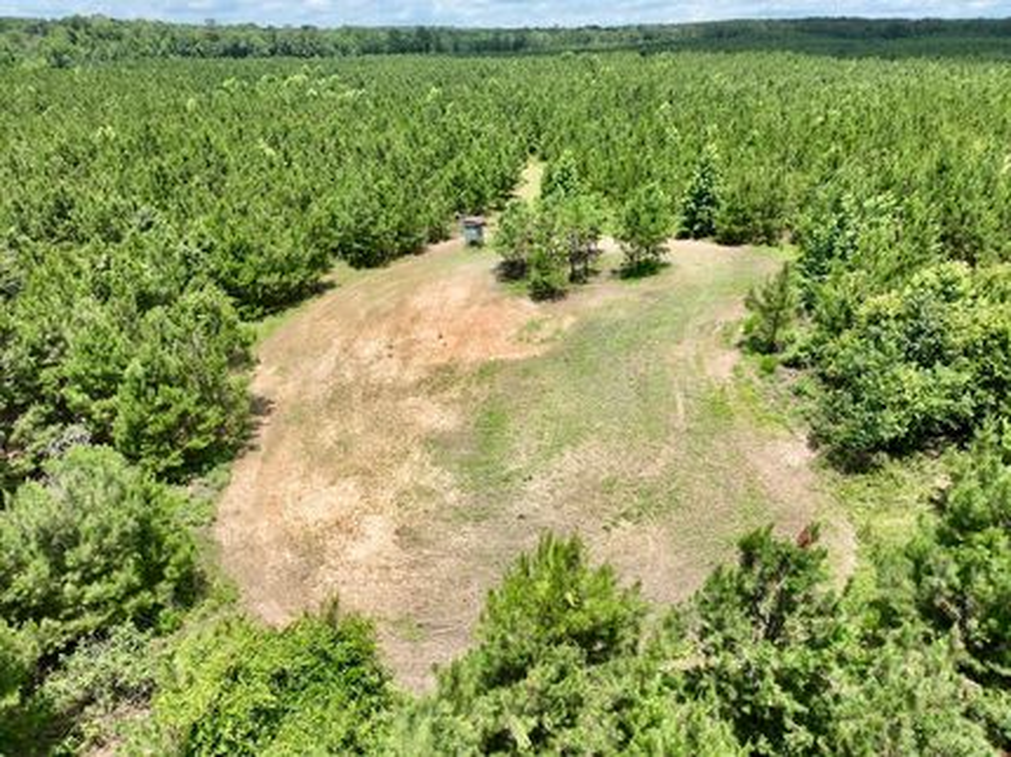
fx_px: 701
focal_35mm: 24
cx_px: 506
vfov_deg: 56.8
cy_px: 378
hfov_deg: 71.6
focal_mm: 12.29
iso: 100
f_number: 2.8
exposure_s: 1/1250
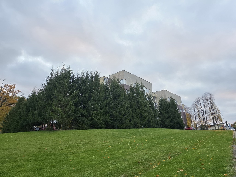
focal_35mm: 23
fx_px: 157
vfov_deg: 58.9
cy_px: 88
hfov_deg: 73.9
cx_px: 118
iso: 160
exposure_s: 1/180
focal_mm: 6.3
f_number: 1.7
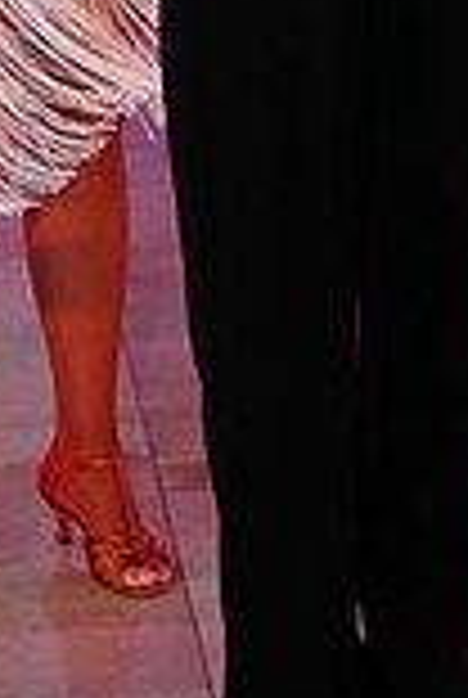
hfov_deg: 7.1
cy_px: -351
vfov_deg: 10.2
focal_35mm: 194
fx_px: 3766
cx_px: 223
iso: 3200
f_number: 4.5
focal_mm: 52
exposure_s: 1/250
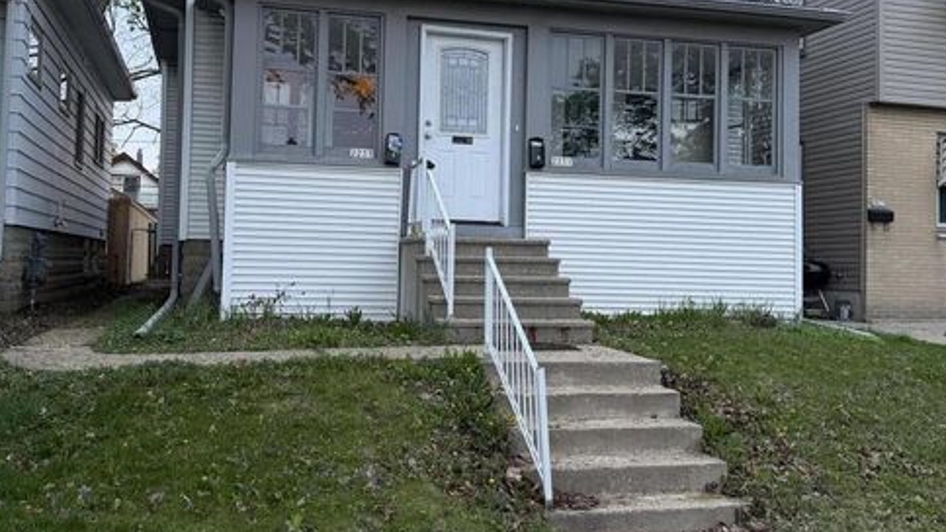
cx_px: 463
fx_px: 903
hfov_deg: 55.3
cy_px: 222
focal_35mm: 36
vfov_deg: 32.7
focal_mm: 6.76
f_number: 1.78
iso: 200
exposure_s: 1/120
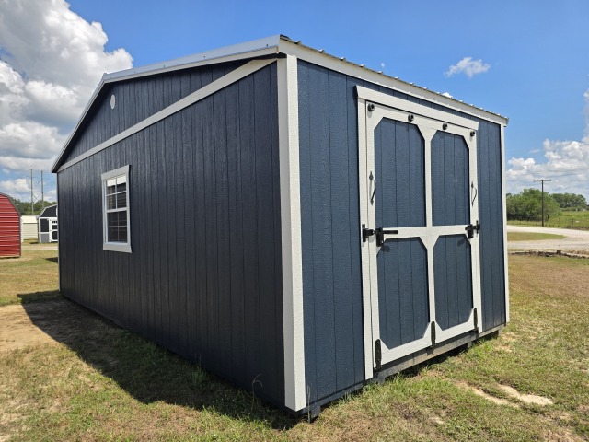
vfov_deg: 58.9
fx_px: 391
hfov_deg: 73.9
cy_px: 221
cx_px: 294
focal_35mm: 23
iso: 80
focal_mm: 6.3
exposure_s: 1/4145
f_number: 1.7
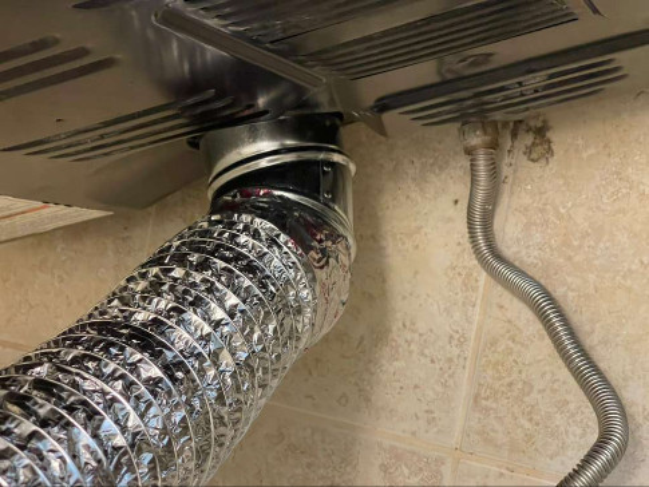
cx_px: 324
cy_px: 244
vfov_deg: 53.1
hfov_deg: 67.3
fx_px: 488
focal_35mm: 26
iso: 50
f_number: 1.8
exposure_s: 1/121
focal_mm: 4.2
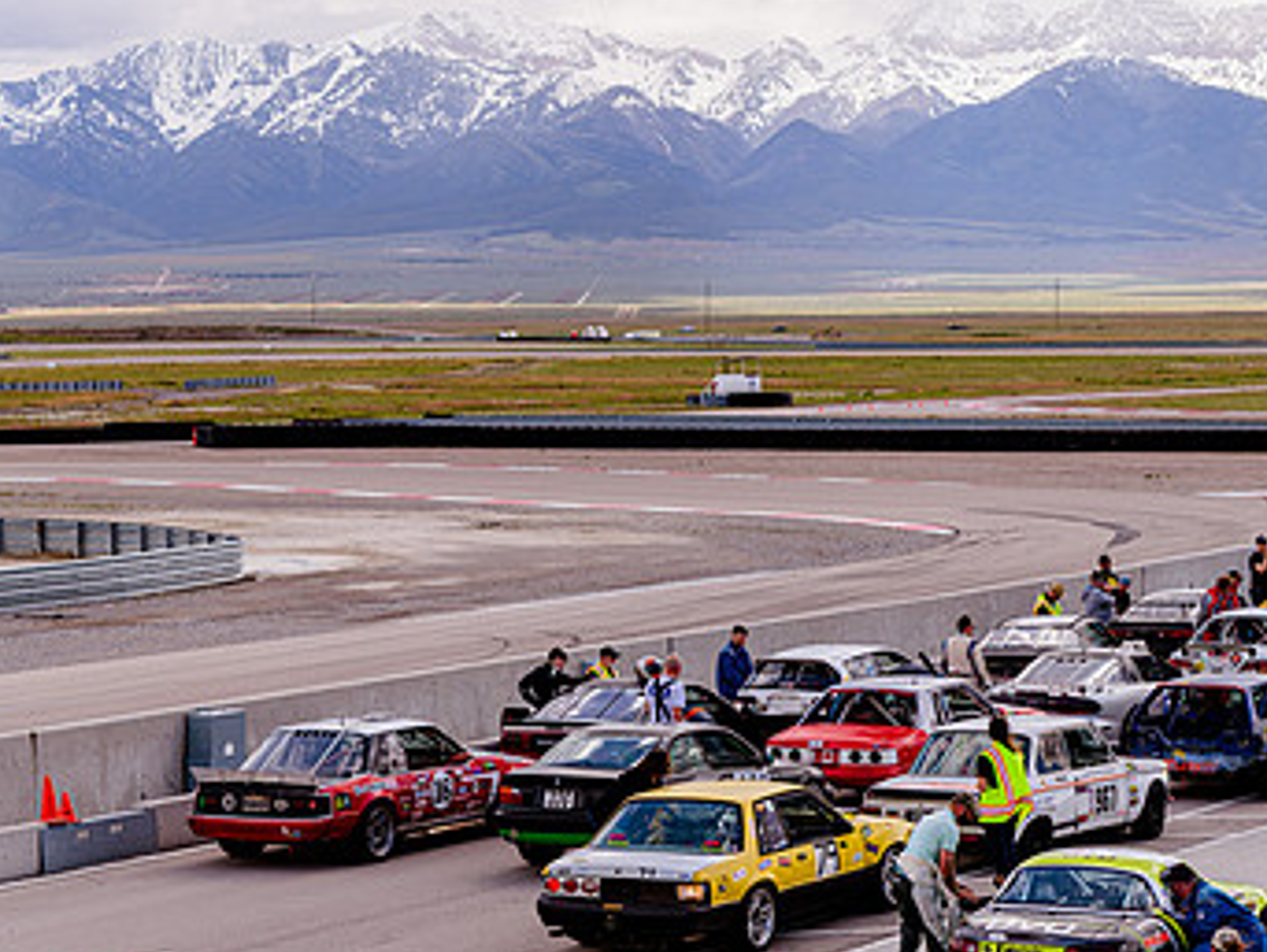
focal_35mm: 106
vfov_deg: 14.0
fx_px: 3882
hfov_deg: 18.4
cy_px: 509
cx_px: 1004
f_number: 5
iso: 50
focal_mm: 65
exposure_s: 1/200
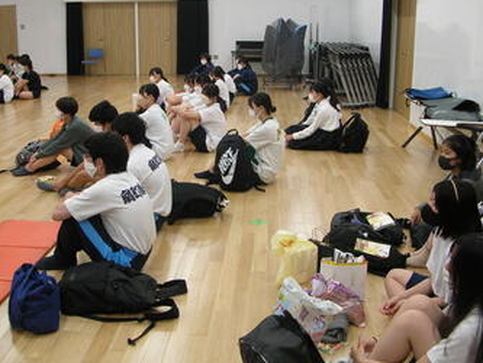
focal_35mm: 42
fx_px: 586
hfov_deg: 44.7
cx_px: 219
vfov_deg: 34.4
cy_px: 174
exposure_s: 1/15
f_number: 2.8
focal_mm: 5.8
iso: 50
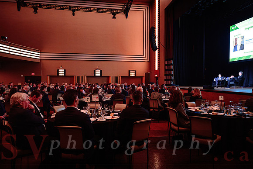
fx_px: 169
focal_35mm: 24
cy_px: 84
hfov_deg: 73.7
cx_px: 126
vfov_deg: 53.2
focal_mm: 24
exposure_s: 1/30
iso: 1600
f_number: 2.8
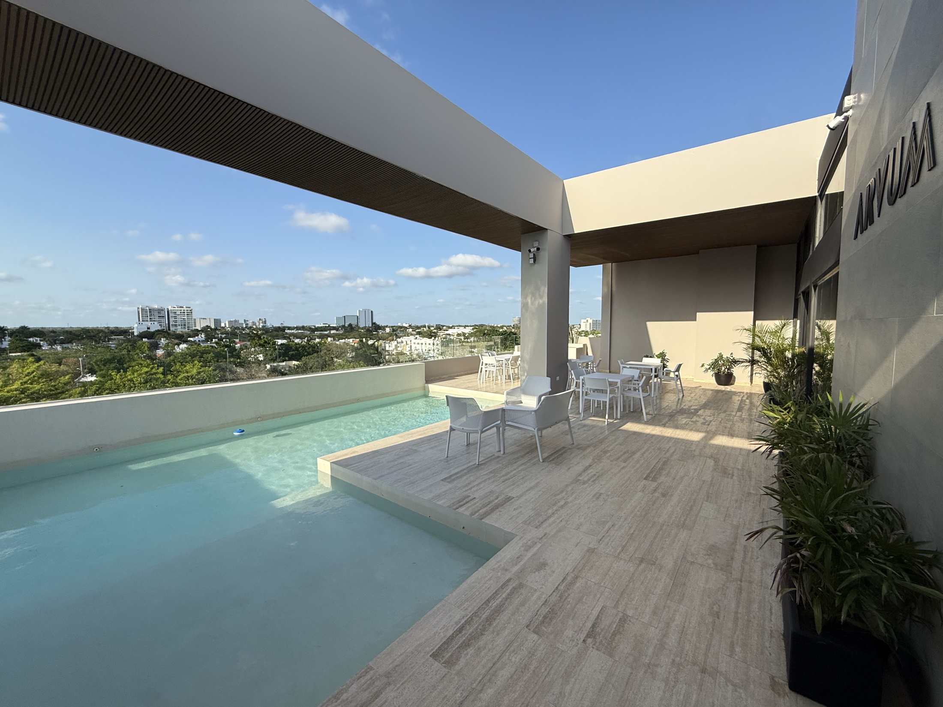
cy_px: 354
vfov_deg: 85.7
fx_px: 381
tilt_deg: -4.0
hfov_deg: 102.1
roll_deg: +0.1
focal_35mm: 14
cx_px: 472
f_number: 2.2
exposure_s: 1/2165
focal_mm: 2.22
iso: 50
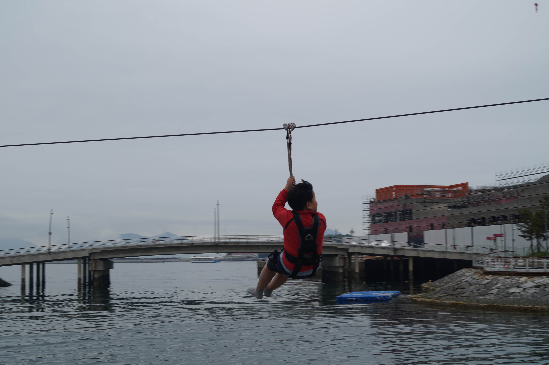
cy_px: 182
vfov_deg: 29.8
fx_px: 686
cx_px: 274
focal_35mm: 45
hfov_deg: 43.6
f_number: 9
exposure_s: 1/320
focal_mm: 30
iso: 100
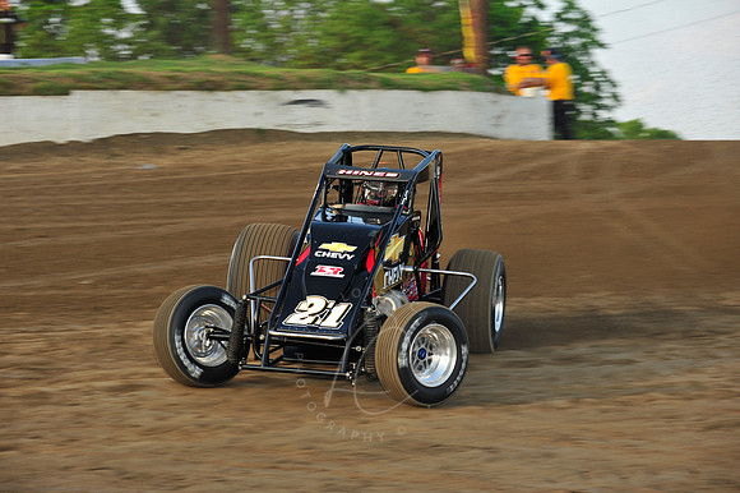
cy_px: 246
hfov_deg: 15.2
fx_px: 2773
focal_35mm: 135
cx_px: 370
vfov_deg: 10.1
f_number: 8
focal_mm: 135
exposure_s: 1/320
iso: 400
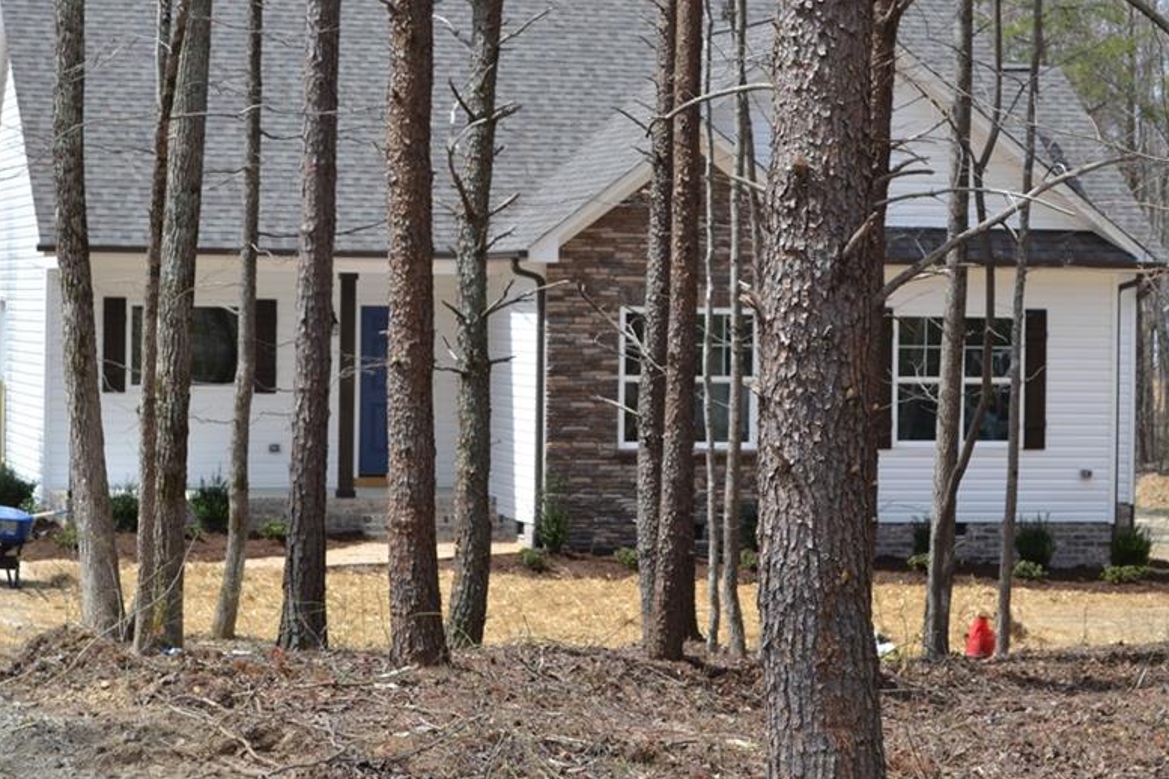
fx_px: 3528
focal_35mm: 109
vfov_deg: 12.6
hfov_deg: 18.8
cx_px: 546
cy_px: 331
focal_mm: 55
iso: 100
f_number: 7.1
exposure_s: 1/200
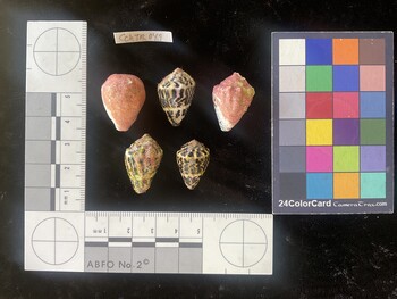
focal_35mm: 29
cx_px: 198
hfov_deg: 61.6
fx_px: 333
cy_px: 150
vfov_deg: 48.3
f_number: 1.8
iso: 40
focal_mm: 3
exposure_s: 1/60
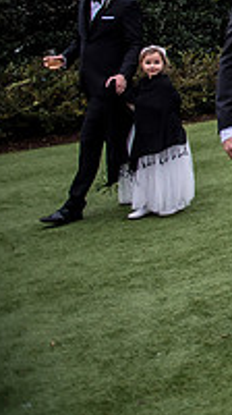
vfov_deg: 27.8
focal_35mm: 73
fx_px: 801
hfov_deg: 12.3
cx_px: 588
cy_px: 34
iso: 500
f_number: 2.8
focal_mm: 24
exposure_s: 1/160
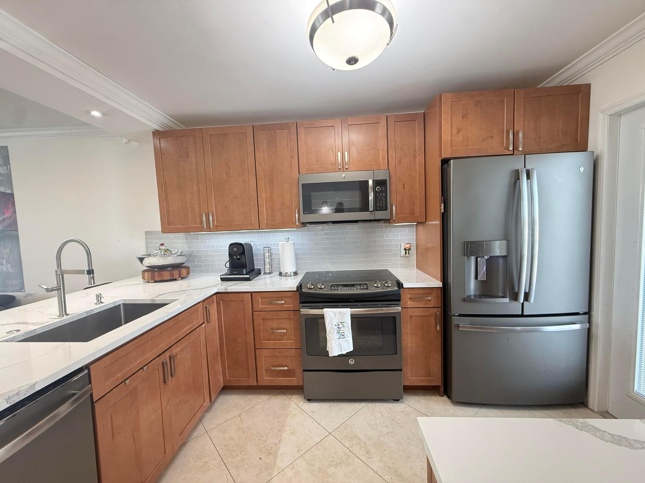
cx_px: 322
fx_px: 261
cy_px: 242
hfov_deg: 102.1
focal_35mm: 14
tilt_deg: -3.4
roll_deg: +1.8
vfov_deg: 85.7
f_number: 2.2
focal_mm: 2.22
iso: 250
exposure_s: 1/60
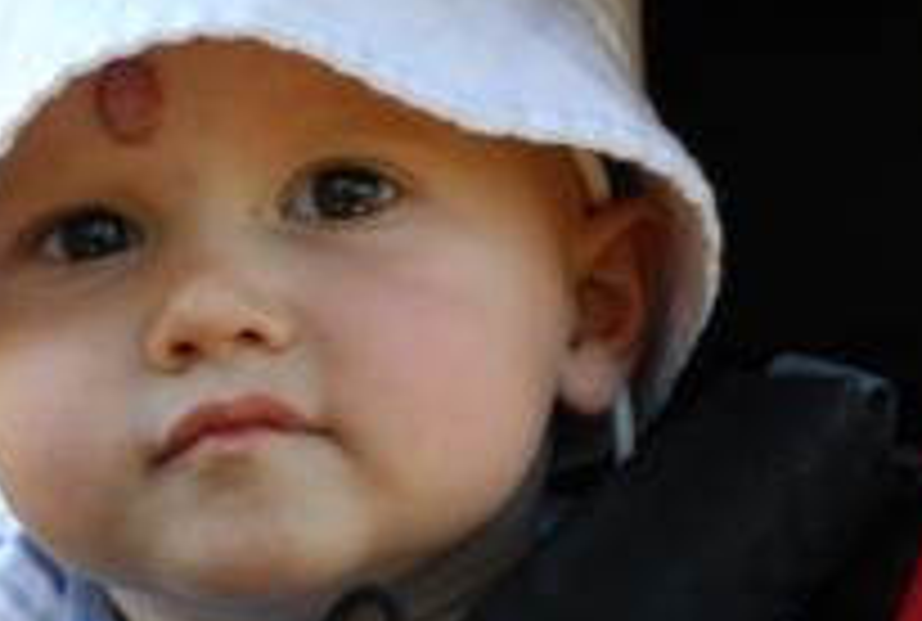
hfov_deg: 12.5
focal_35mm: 164
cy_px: 299
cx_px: 342
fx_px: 4213
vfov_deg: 8.4
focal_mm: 50
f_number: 9
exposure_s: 1/30
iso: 400
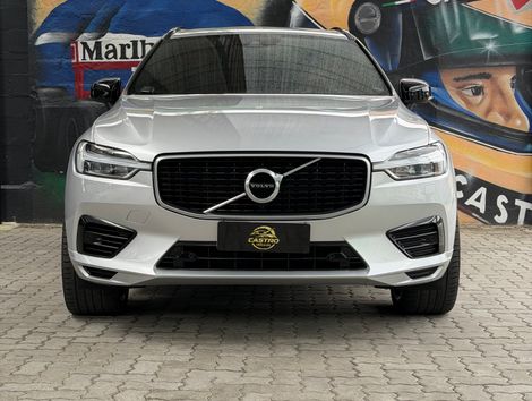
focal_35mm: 48
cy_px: 200
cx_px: 266
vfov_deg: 30.3
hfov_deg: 39.6
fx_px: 739
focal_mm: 6.76
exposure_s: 1/175
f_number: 1.78
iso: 80
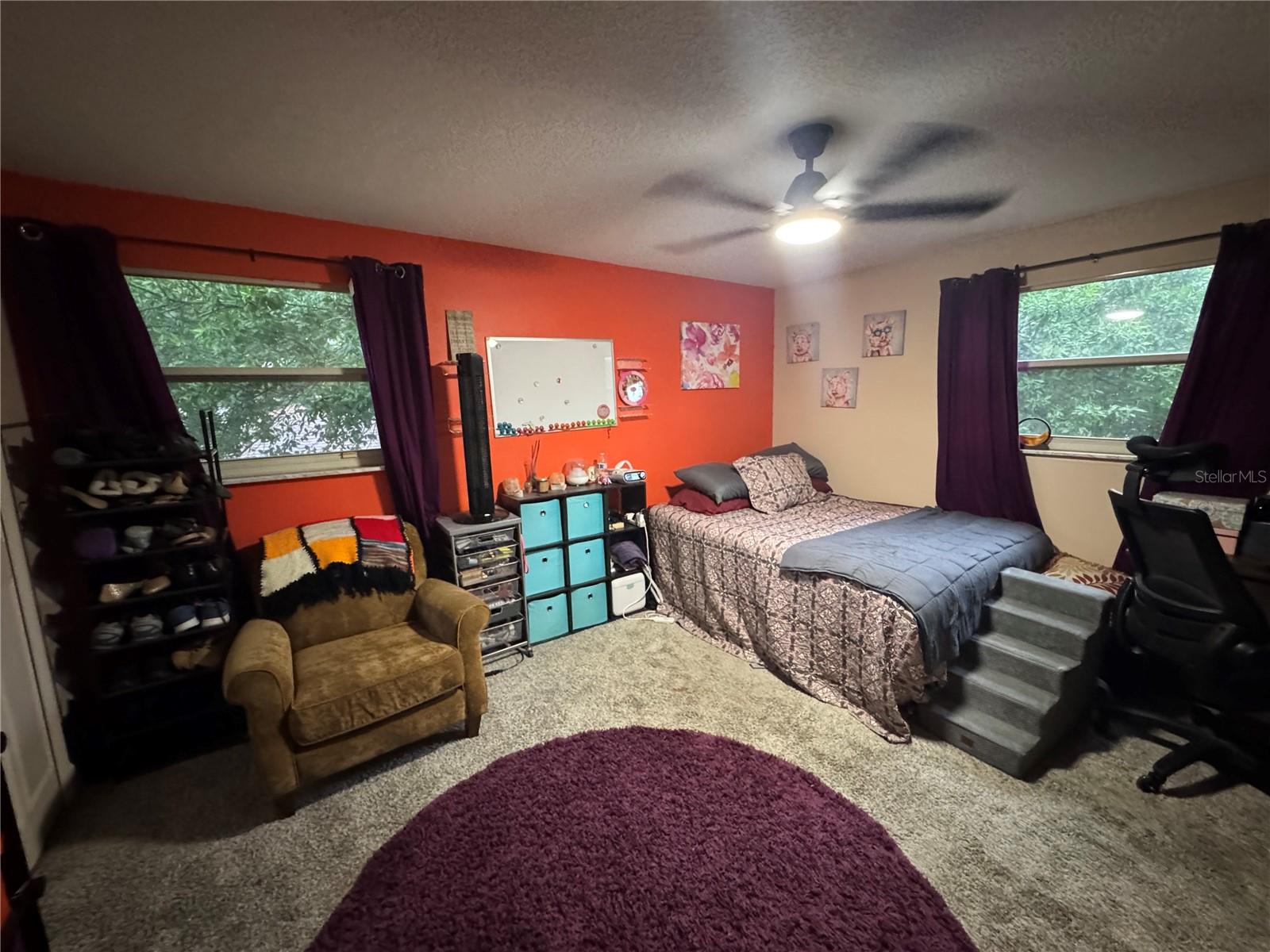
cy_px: 476
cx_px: 635
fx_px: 514
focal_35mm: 14
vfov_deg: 85.7
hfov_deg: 102.1
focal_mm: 2.22
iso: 1250
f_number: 2.2
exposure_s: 1/55
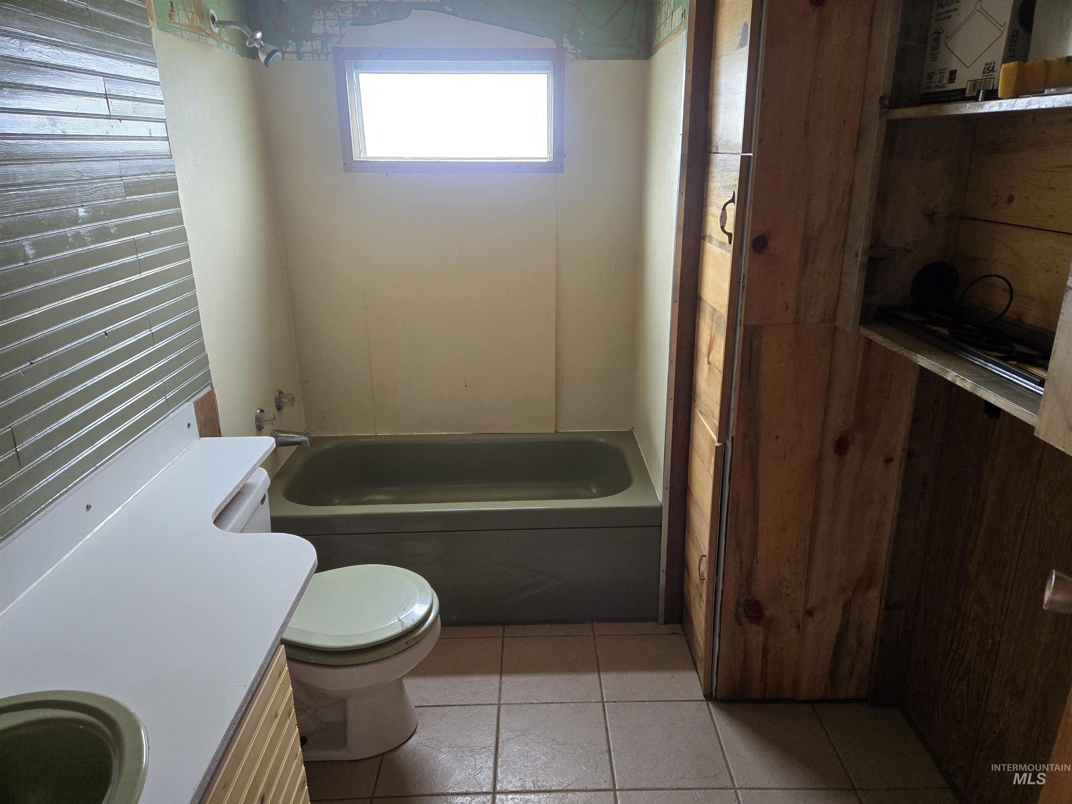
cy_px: 402
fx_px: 712
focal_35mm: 23
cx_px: 536
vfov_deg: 58.9
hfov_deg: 73.9
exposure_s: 1/120
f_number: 1.8
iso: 400
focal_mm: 5.4
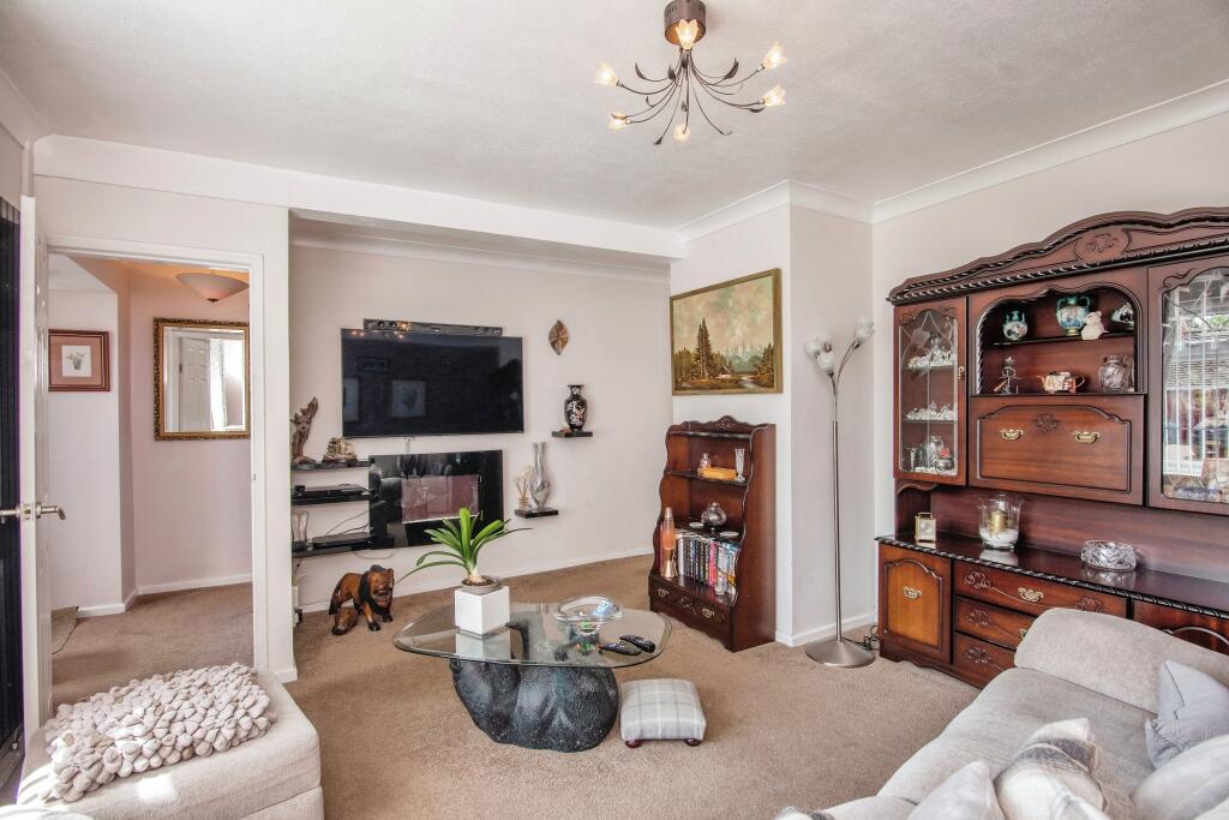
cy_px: 410
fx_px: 580
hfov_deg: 93.3
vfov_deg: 70.5
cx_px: 614
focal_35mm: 17
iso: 400
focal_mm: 17
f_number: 10
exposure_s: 1/60
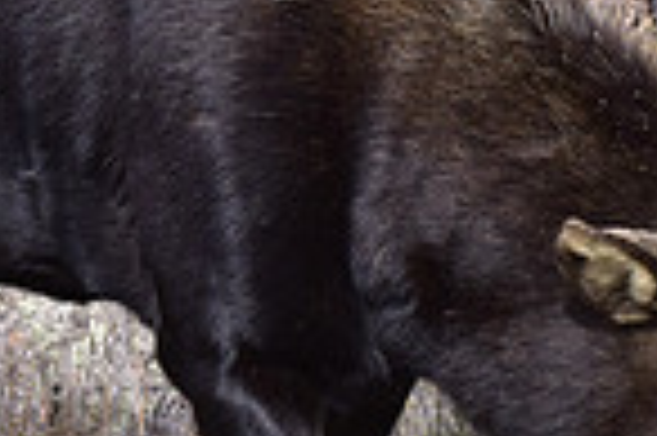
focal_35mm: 954
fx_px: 17391
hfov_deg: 2.2
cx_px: 810
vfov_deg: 1.4
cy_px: 214
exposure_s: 1/800
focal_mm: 240
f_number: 8
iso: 800
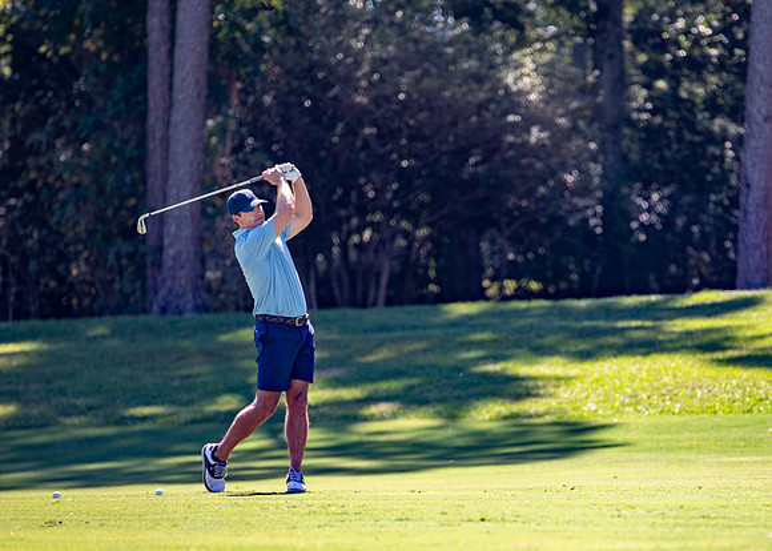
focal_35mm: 354
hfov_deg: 5.7
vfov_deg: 4.1
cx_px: 516
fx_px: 7753
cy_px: 327
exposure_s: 1/800
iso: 100
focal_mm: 200
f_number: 2.8
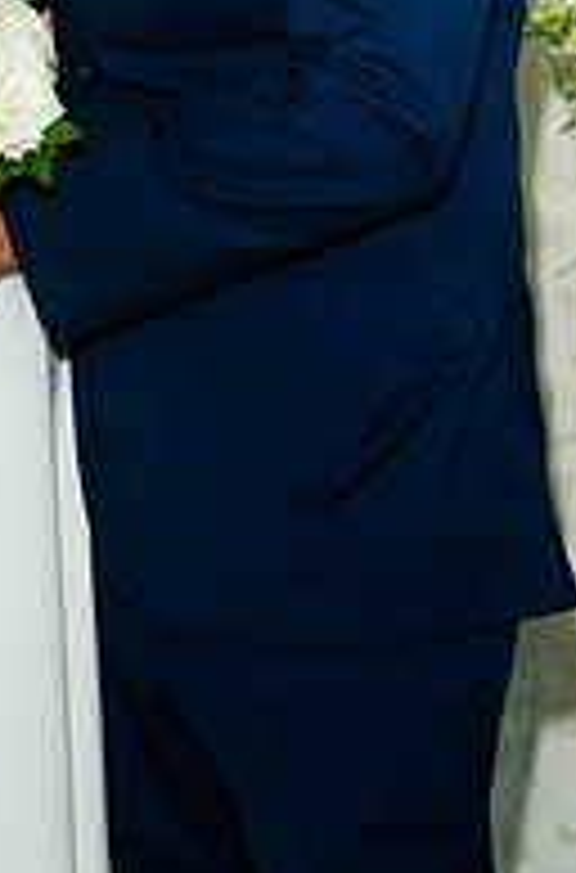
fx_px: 4375
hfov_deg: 7.5
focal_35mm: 181
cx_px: -50
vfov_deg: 11.2
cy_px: -108
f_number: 5.6
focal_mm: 52
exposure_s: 1/125
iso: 400
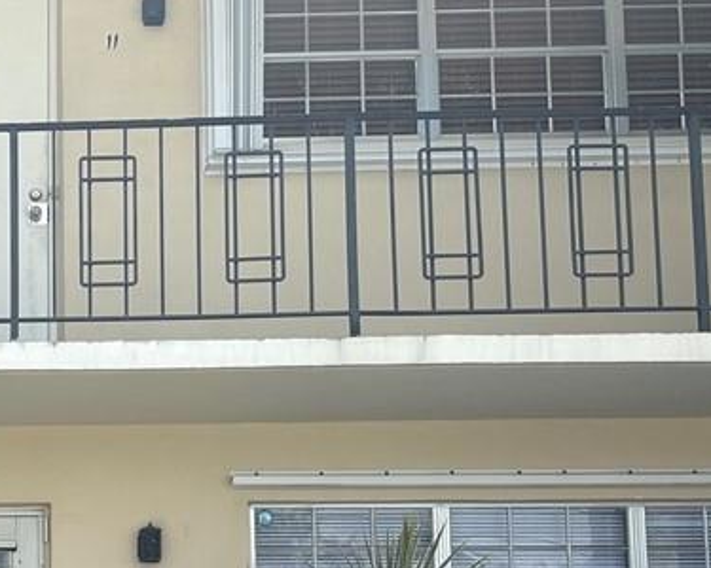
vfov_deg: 23.2
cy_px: 511
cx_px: -83
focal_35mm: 64
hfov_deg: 27.0
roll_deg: +0.6
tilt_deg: +5.9
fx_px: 1347
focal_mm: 6.86
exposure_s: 1/2660
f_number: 1.78
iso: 80
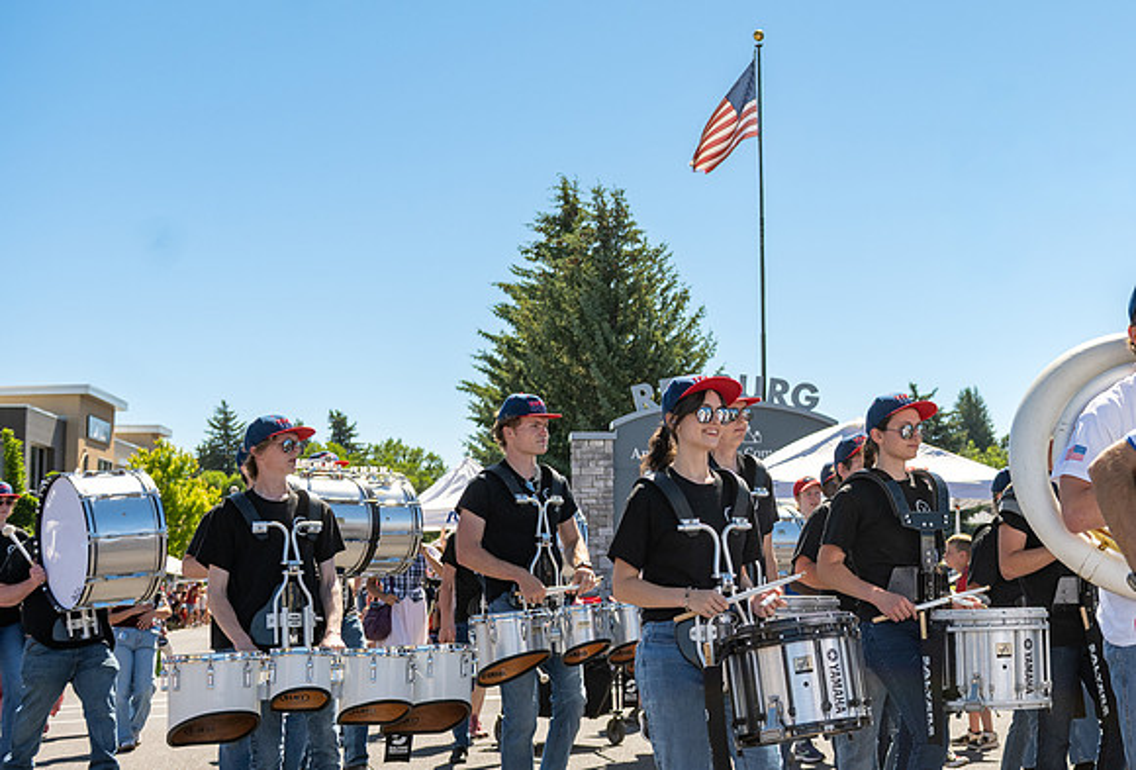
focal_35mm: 57
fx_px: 1815
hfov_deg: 33.6
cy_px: 389
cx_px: 933
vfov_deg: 23.9
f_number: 3.5
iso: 100
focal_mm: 35
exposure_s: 1/1600
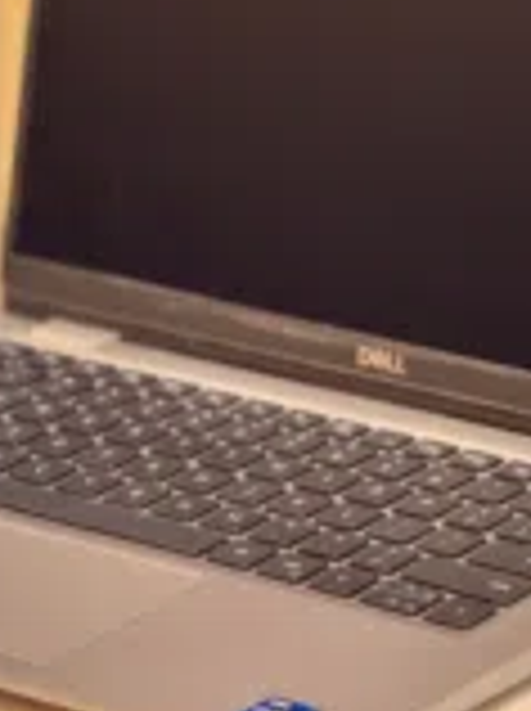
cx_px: 274
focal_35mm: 304
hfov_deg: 4.9
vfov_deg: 6.5
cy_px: 90
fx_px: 6235
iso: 400
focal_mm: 15.66
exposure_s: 1/50
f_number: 2.8
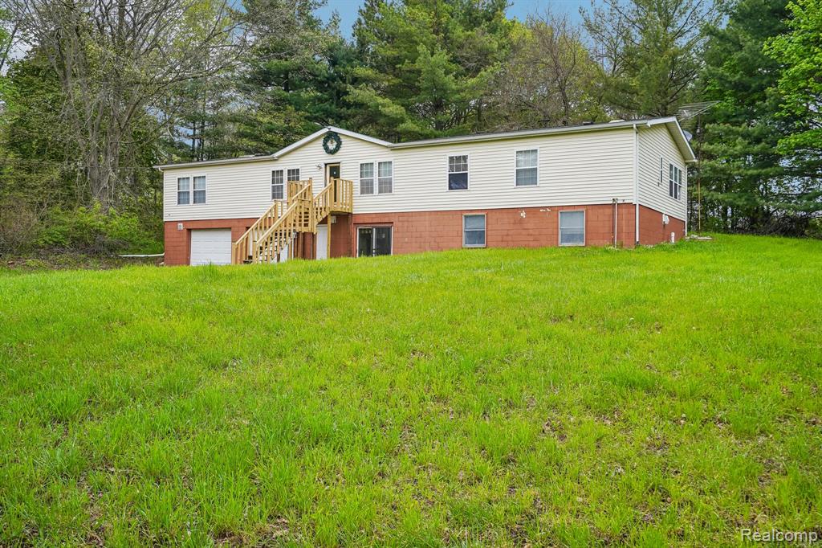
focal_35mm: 33
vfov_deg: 39.9
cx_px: 411
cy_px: 274
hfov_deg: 57.2
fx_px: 753
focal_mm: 33
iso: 400
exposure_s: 1/100
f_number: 8
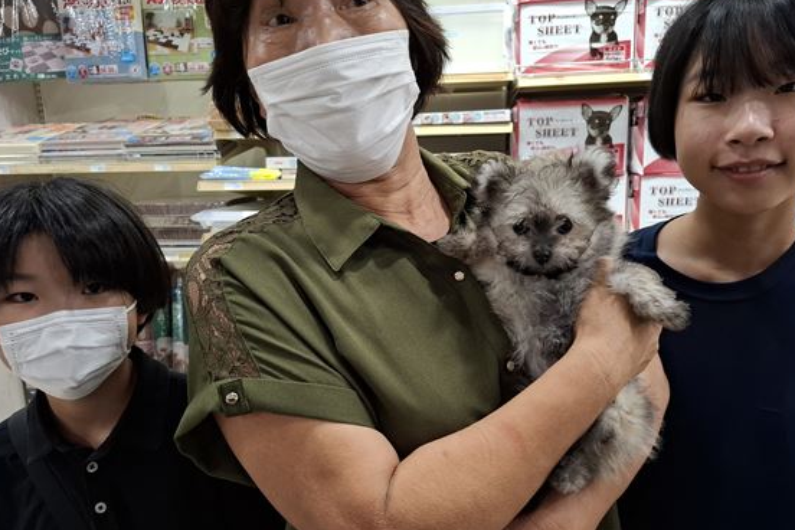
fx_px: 574
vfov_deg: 49.6
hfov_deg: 69.4
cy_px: 259
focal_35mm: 26
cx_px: 392
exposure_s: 1/100
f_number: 1.8
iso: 200
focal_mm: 5.54
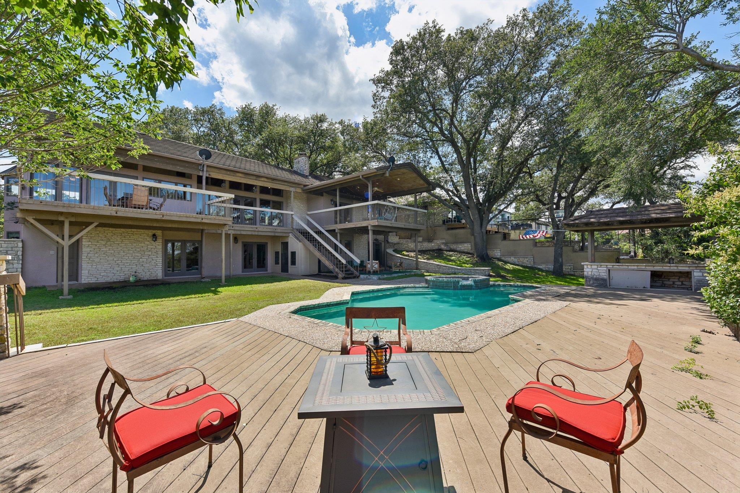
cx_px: 370
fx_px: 308
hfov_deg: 100.4
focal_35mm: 15
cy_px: 246
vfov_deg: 77.3
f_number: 8
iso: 100
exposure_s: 1/320
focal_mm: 15
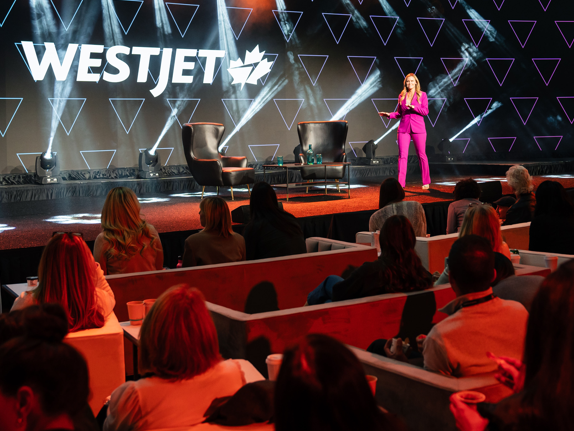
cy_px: 136
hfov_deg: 36.2
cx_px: 308
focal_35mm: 53
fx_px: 879
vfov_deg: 27.3
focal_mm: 34
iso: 1600
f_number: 3.5
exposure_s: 1/160
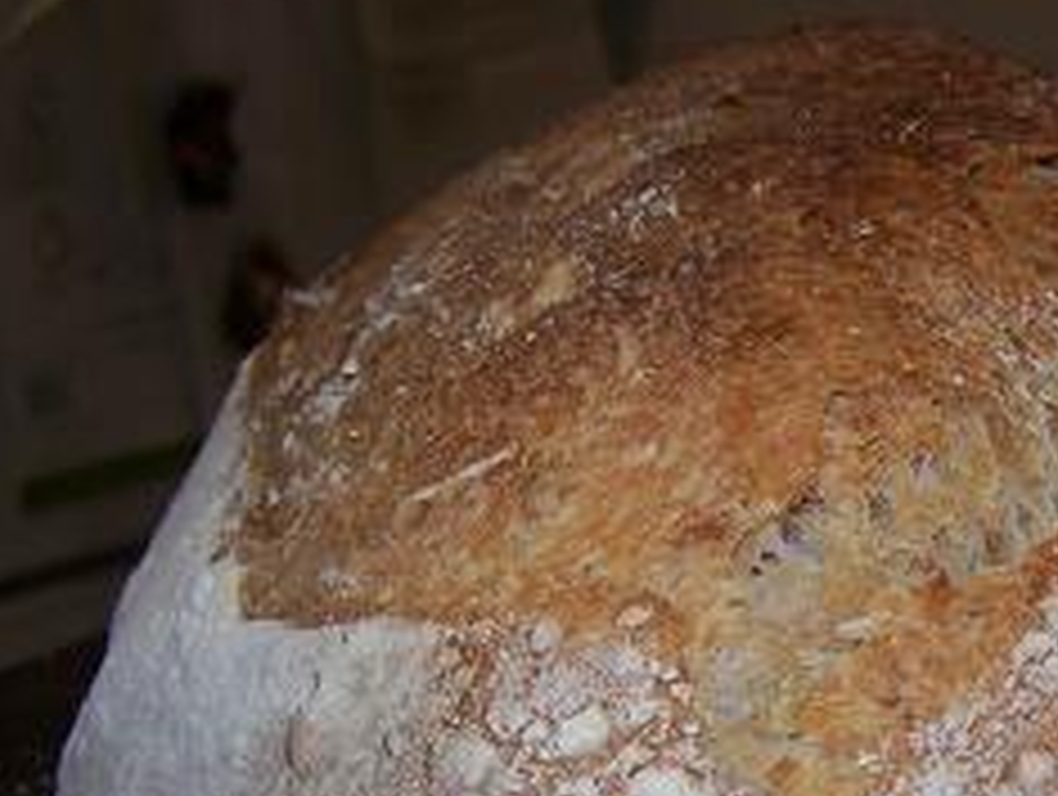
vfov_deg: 17.8
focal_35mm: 82
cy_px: 713
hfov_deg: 23.0
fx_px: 2510
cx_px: 1029
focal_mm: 6.3
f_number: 2.8
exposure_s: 1/60
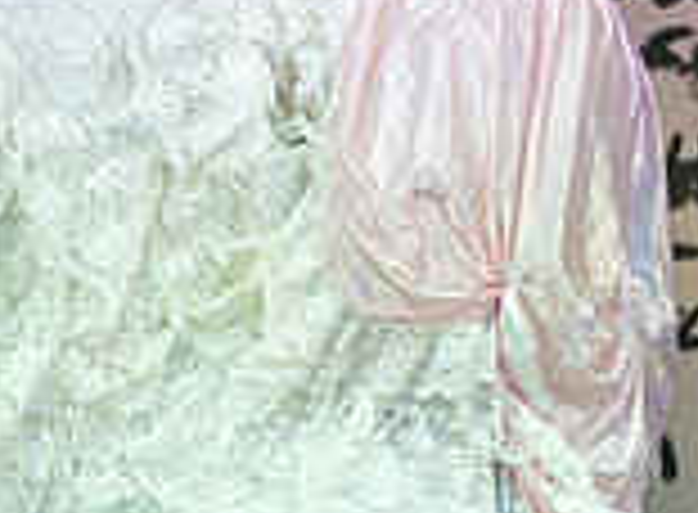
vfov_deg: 2.7
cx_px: 597
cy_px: 457
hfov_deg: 3.7
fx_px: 10793
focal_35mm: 539
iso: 250
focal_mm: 98
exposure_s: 1/400
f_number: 2.8
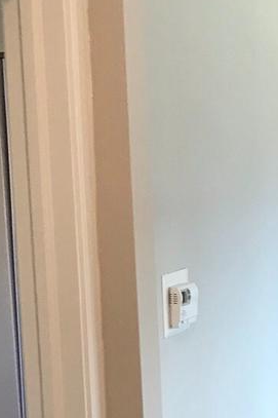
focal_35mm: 110
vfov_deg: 18.1
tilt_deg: -10.1
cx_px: 399
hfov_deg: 12.0
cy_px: 419
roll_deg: +0.4
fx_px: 1275
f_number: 1.8
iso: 20
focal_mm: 3.99
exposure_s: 1/30
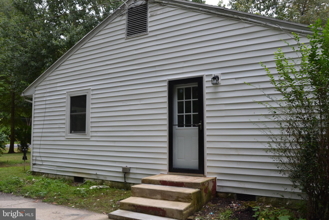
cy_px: 110
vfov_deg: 43.6
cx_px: 164
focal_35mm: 30
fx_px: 274
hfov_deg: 61.9
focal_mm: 20
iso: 110
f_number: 5.6
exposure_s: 1/125
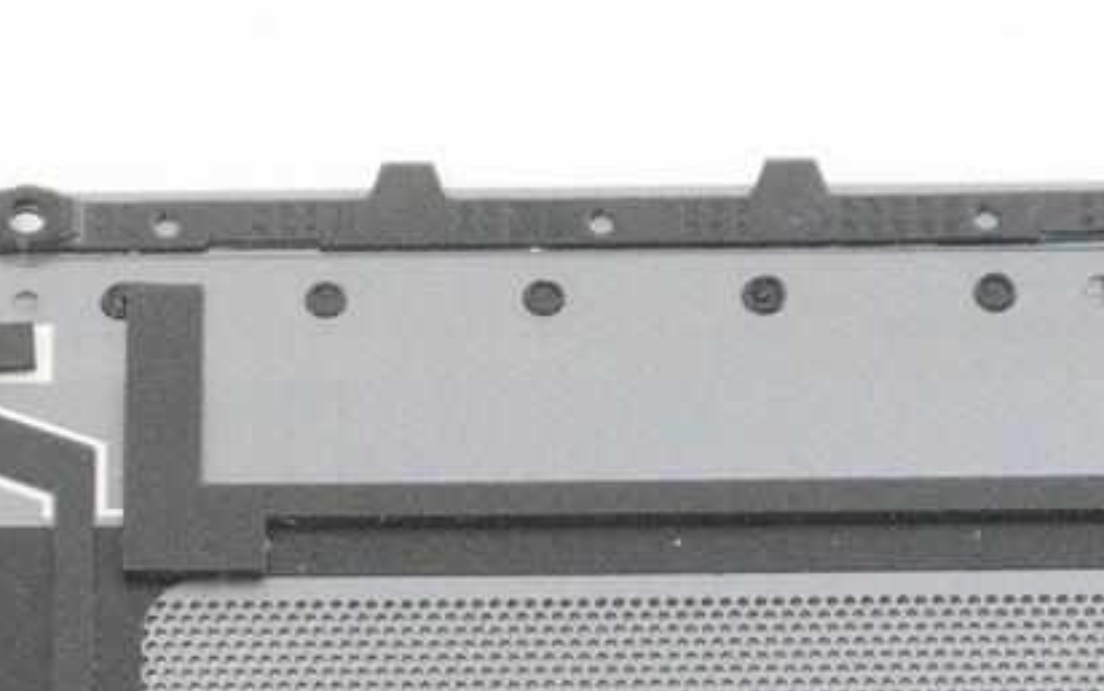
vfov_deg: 5.9
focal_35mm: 213
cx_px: -21
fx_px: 6415
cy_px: 1749
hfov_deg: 9.8
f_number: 5.6
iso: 4000
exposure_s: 1/100
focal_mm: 23
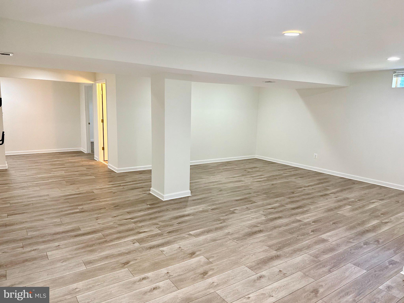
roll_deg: -1.3
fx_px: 280
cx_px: 202
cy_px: 152
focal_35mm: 24
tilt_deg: -7.1
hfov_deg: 71.6
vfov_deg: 56.8
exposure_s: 1/60
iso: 250
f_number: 1.78
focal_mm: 6.76
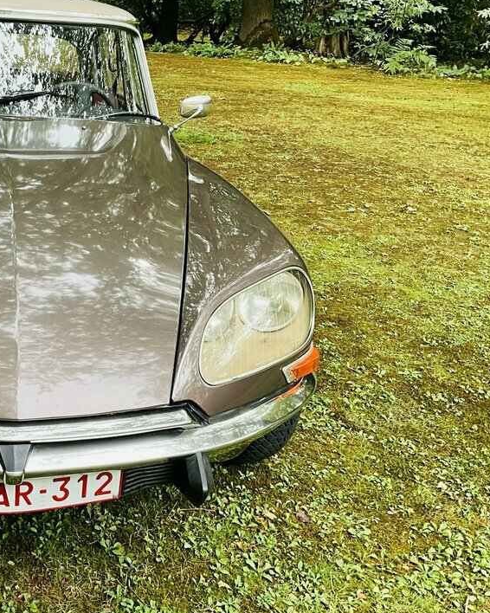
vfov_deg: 38.6
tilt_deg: -16.4
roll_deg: -2.7
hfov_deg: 30.2
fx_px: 871
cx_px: 56
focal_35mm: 48
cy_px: 247
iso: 50
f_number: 1.8
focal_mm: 3
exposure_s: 1/122
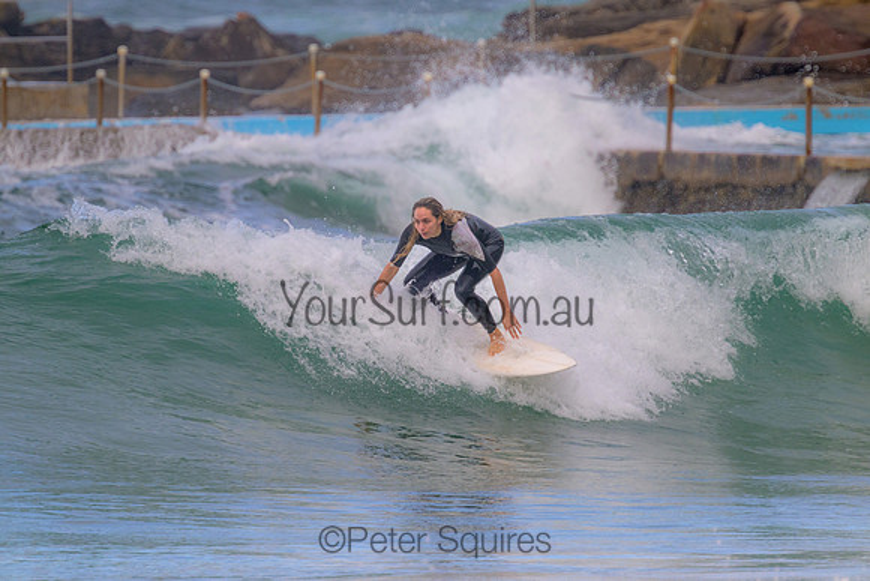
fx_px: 19337
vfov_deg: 1.7
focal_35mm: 800
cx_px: 435
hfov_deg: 2.6
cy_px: 290
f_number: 11
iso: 1100
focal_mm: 800
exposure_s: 1/1250
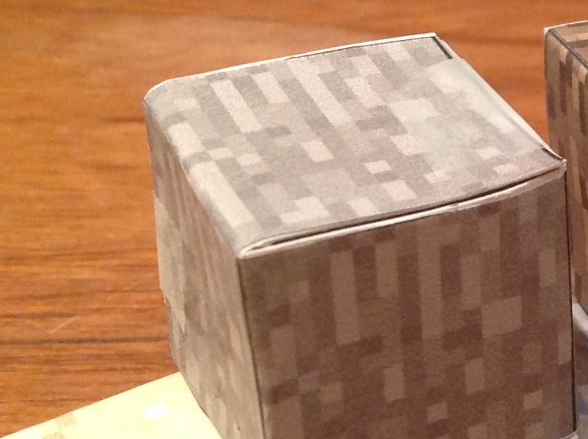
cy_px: 291
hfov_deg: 16.9
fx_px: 1866
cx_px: 755
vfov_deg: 13.4
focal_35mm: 110
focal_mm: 4.28
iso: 250
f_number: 2.4
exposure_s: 1/15
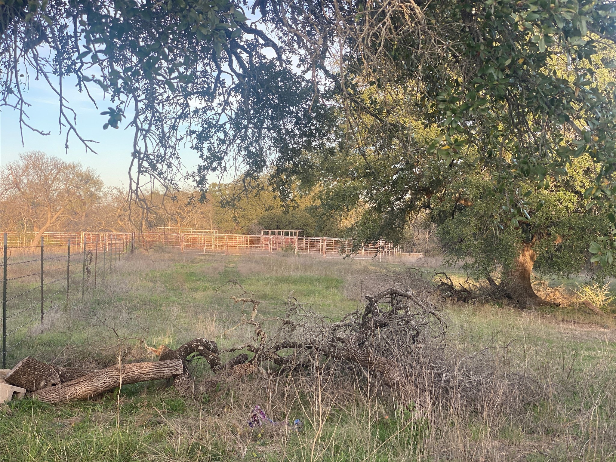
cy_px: 231
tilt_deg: +0.3
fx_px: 925
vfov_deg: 28.0
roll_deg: -1.1
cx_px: 308
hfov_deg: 36.8
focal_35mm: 52
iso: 25
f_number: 2
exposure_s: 1/122
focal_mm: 6
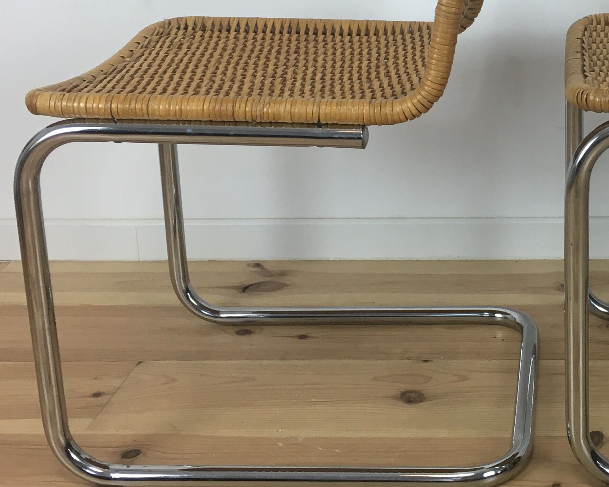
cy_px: 114
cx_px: 529
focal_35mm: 65
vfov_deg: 23.2
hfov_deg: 28.2
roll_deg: +0.9
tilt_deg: -16.1
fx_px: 1172
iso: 25
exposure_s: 1/33
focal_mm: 4.15
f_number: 2.2
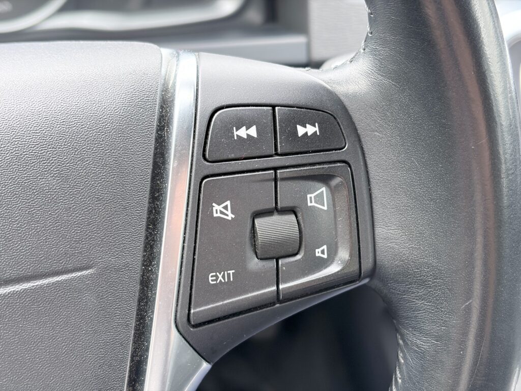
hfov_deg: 36.8
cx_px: 260
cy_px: 196
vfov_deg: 28.0
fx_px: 783
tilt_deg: -32.4
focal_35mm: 52
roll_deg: -1.0
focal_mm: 5.96
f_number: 1.6
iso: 80
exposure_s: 1/60
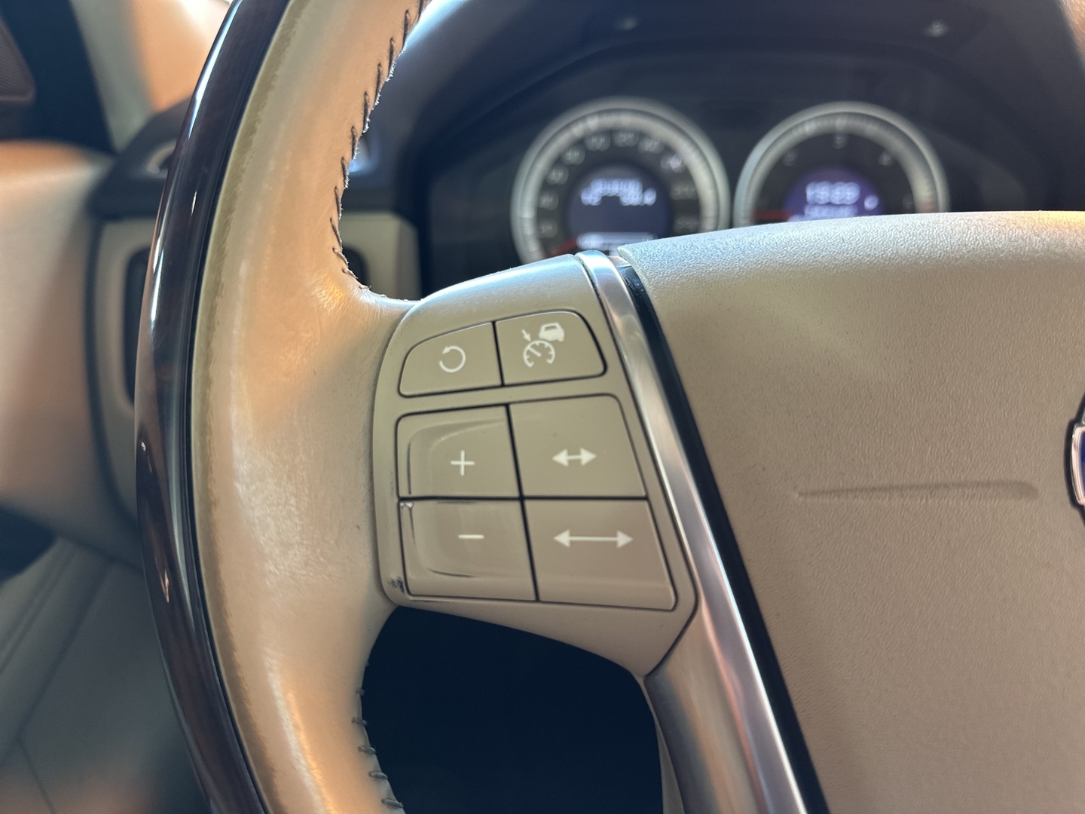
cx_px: 542
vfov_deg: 56.8
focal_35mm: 24
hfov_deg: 71.6
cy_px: 407
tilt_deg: -24.7
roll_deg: -0.2
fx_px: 752
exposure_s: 1/71
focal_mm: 6.86
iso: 200
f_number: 1.78
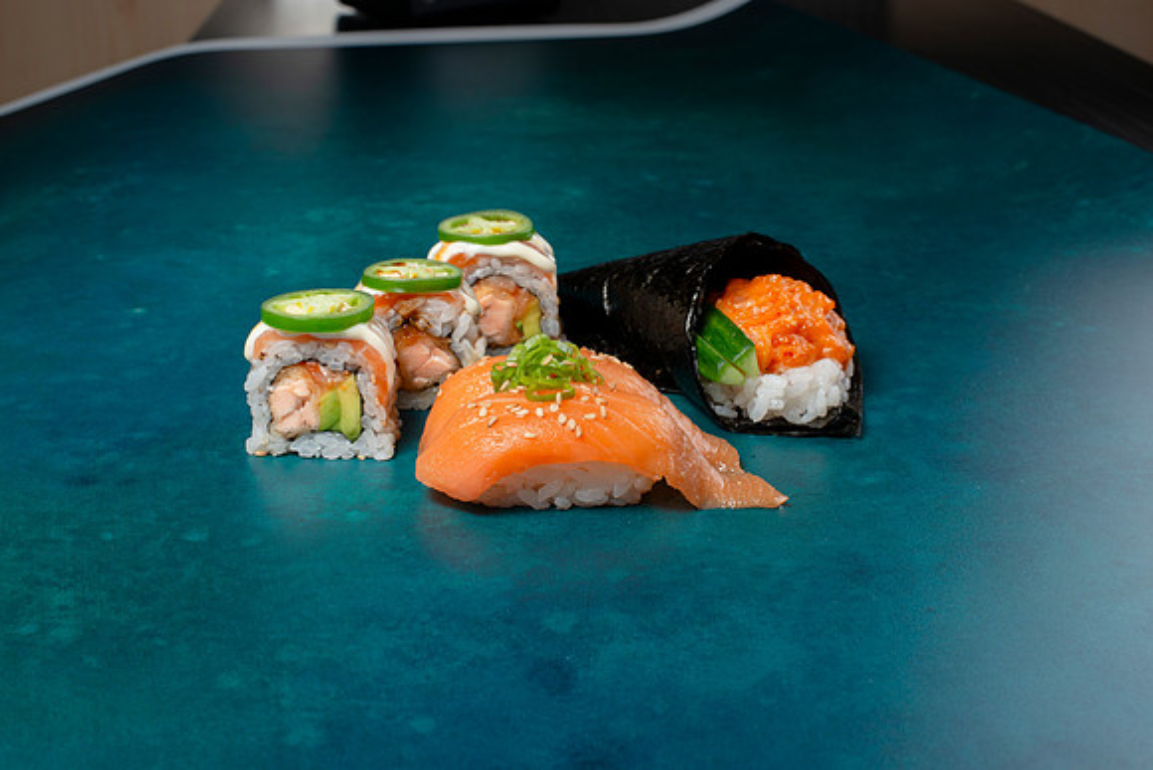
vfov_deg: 27.0
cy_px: 385
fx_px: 1602
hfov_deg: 39.6
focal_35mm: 50
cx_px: 576
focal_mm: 50
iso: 250
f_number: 13
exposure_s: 1/80
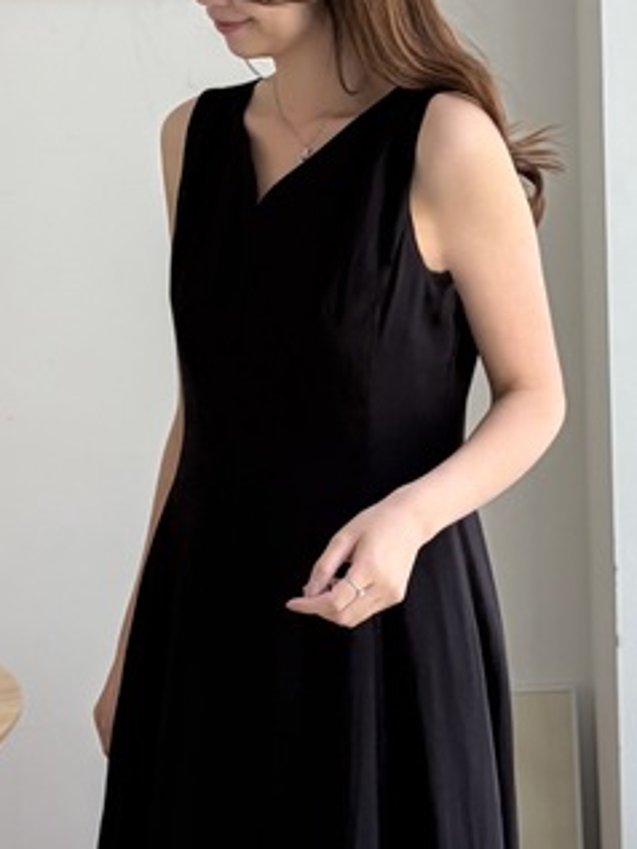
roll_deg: +1.2
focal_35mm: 82
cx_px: 506
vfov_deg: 23.8
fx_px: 2011
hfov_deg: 17.9
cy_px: 453
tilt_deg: -5.7
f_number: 1.6
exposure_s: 1/122
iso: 80
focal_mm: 5.96
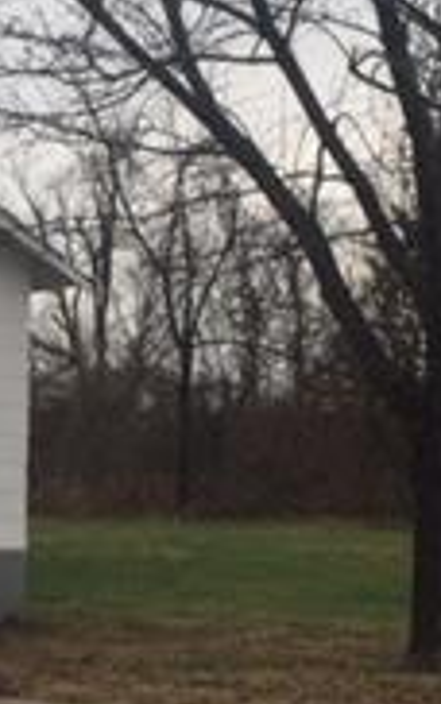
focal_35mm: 108
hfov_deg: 11.8
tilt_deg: +6.5
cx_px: -135
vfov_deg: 19.3
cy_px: 344
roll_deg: -0.8
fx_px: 2074
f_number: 2.2
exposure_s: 1/311
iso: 32
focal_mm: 4.15
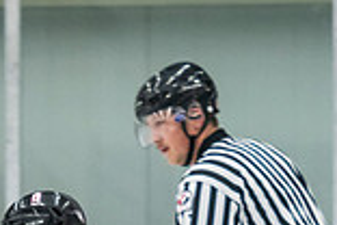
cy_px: 469
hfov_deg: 2.7
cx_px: 134
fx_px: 7030
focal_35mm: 751
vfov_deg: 1.8
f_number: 3.2
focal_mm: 140
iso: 2000
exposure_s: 1/640
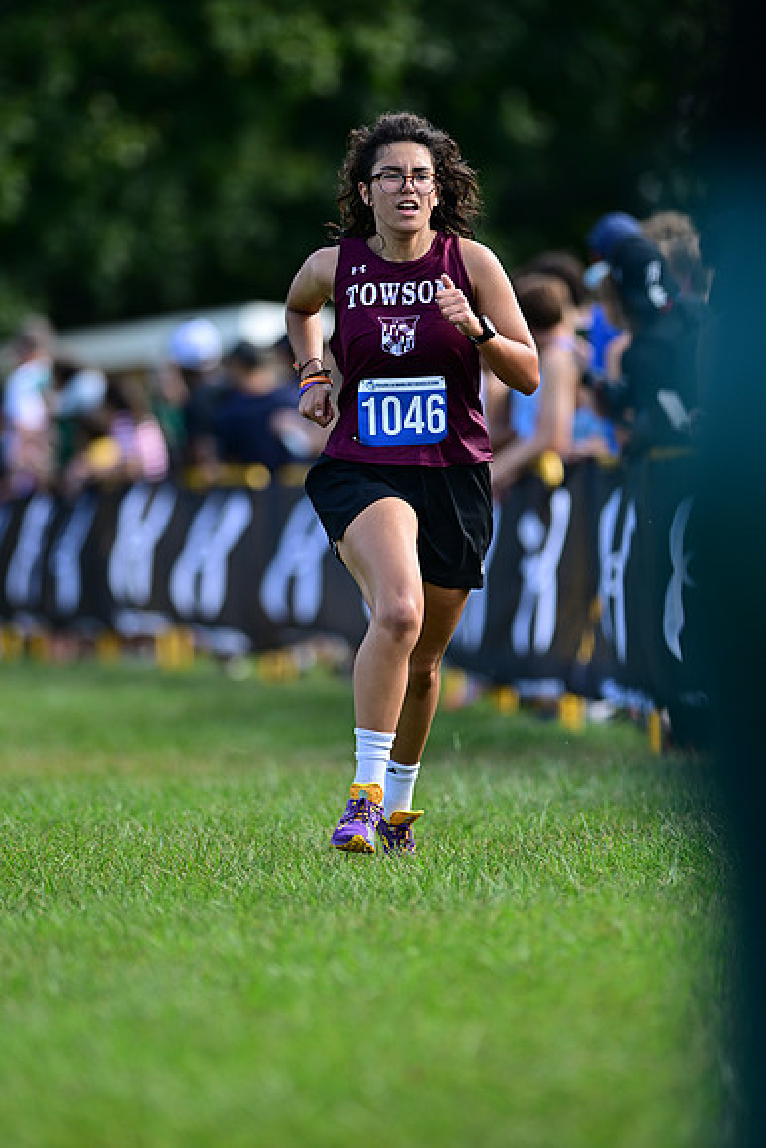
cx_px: 383
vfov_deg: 6.9
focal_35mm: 300
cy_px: 574
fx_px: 9569
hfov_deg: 4.6
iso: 400
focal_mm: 300
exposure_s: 1/2000
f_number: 2.8
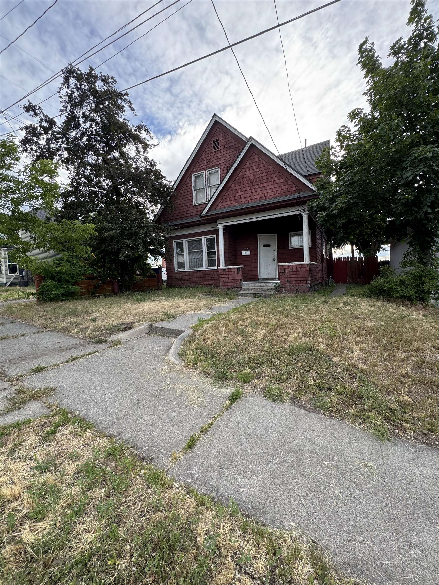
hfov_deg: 85.7
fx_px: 237
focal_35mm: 14
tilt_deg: -3.0
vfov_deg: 102.1
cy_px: 292
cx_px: 220
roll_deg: +2.6
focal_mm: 2.22
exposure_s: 1/222
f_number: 2.2
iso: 40
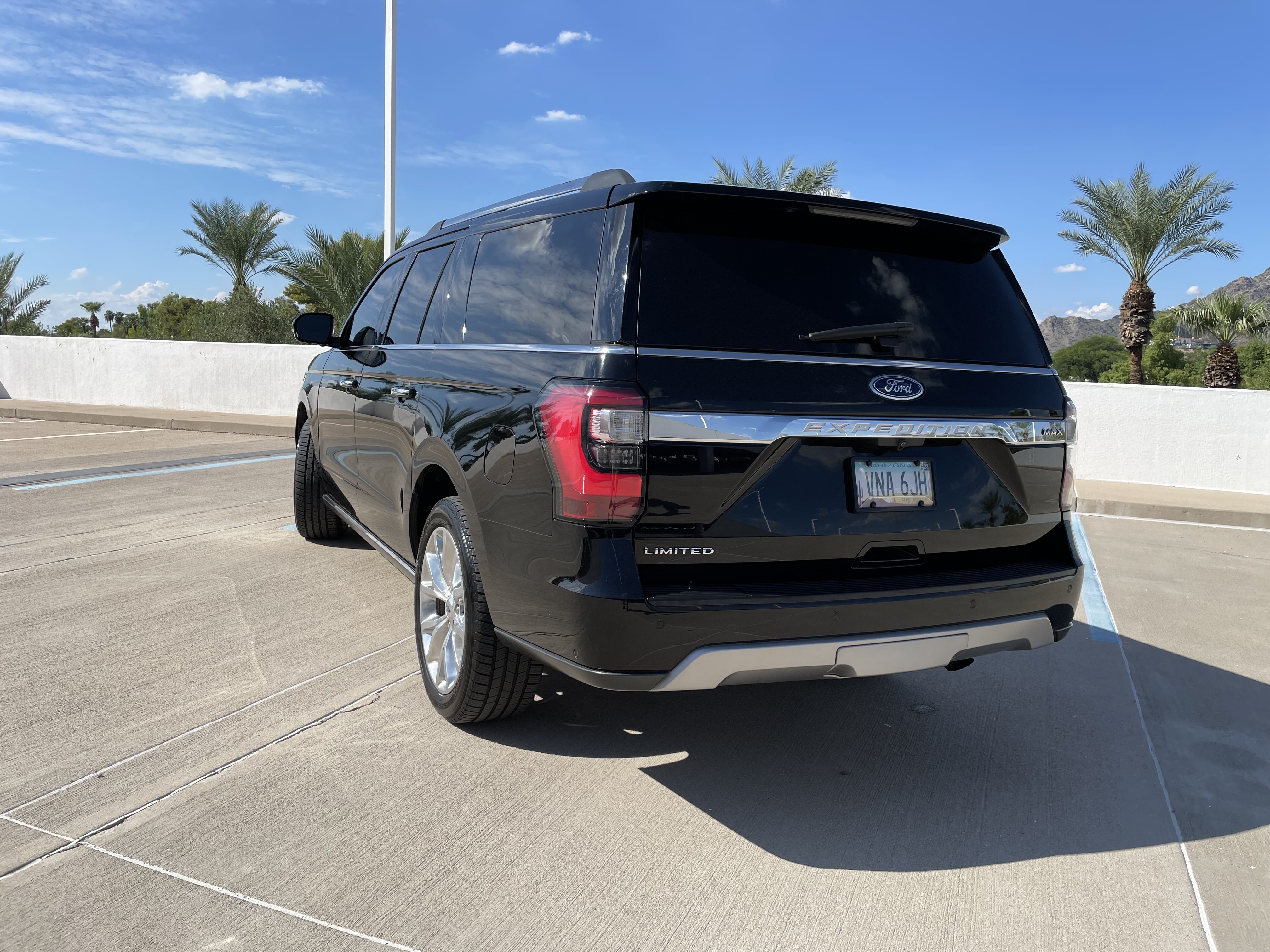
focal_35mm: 26
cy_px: 476
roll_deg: -2.2
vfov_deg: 53.1
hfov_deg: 67.3
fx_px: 954
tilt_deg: -6.8
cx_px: 635
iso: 32
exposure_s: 1/3731
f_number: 1.6
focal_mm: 4.2
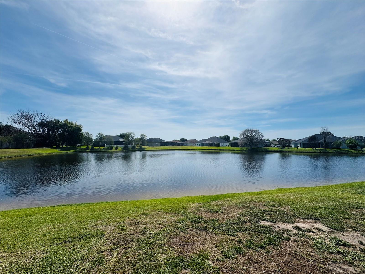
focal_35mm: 14
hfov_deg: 102.1
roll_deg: +0.2
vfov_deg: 85.7
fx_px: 148
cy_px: 137
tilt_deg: +2.9
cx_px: 182
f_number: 2.2
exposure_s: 1/4132
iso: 32
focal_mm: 2.22
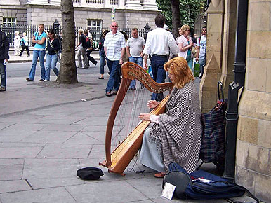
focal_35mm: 63
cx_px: 139
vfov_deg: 23.3
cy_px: 92
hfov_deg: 30.7
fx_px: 494
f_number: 3.6
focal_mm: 9
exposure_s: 1/90
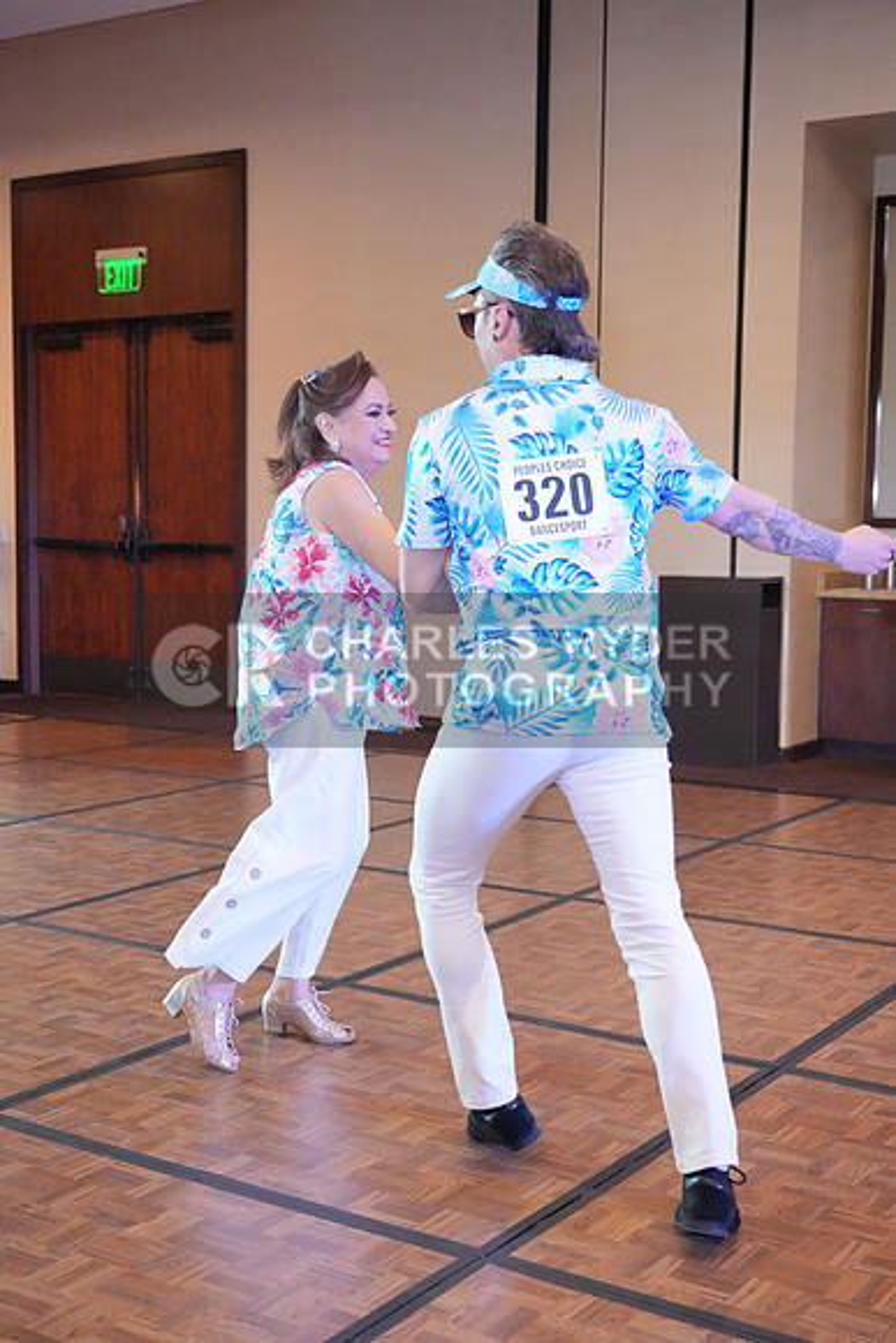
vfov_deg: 43.6
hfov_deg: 29.9
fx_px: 1679
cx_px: 448
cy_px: 672
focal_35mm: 45
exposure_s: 1/400
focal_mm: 45
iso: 12800
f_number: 4
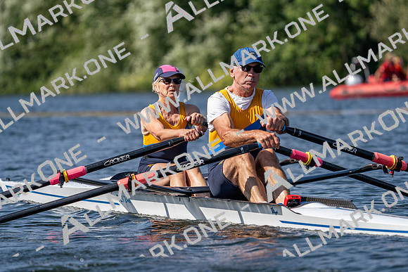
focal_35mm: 321
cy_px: 136
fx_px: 3639
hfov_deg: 6.4
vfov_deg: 4.3
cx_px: 204
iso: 200
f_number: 6.3
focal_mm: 321
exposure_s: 1/2000
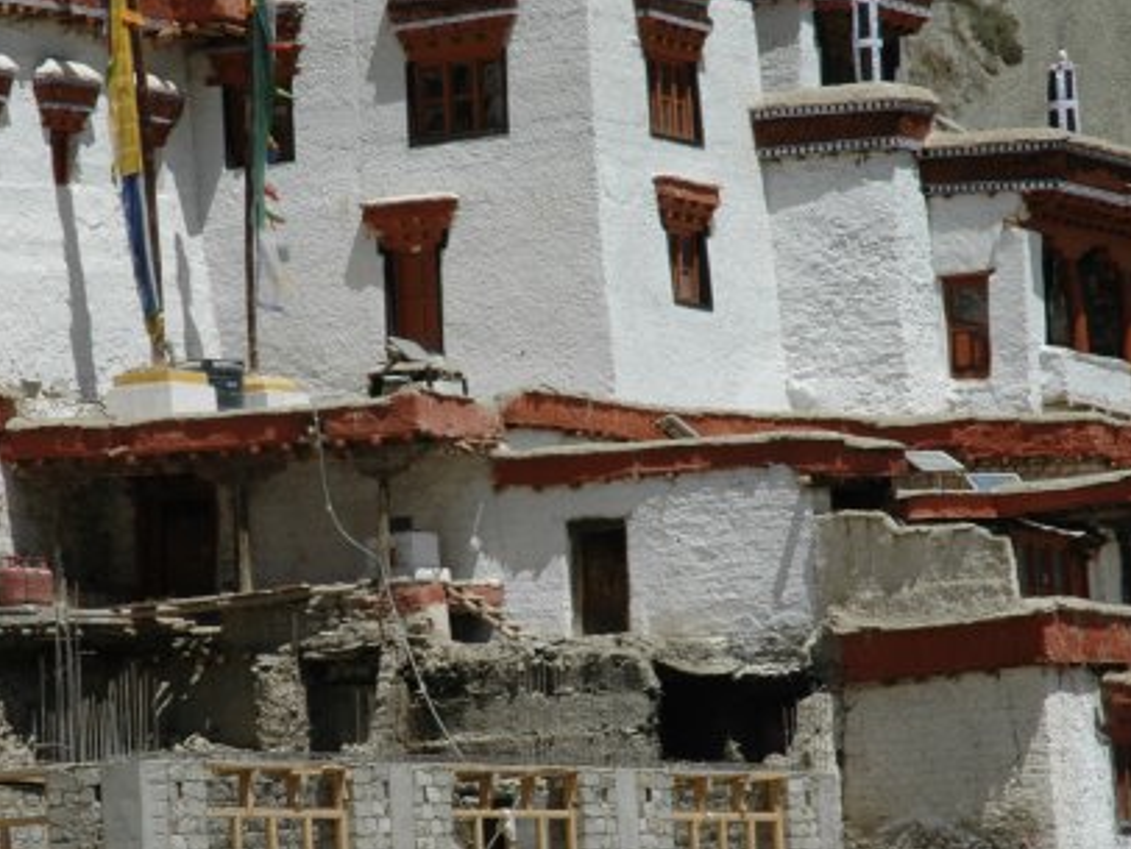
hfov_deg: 11.0
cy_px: 462
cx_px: 467
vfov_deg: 8.3
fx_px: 5852
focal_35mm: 179
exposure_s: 1/160
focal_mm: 70
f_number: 18
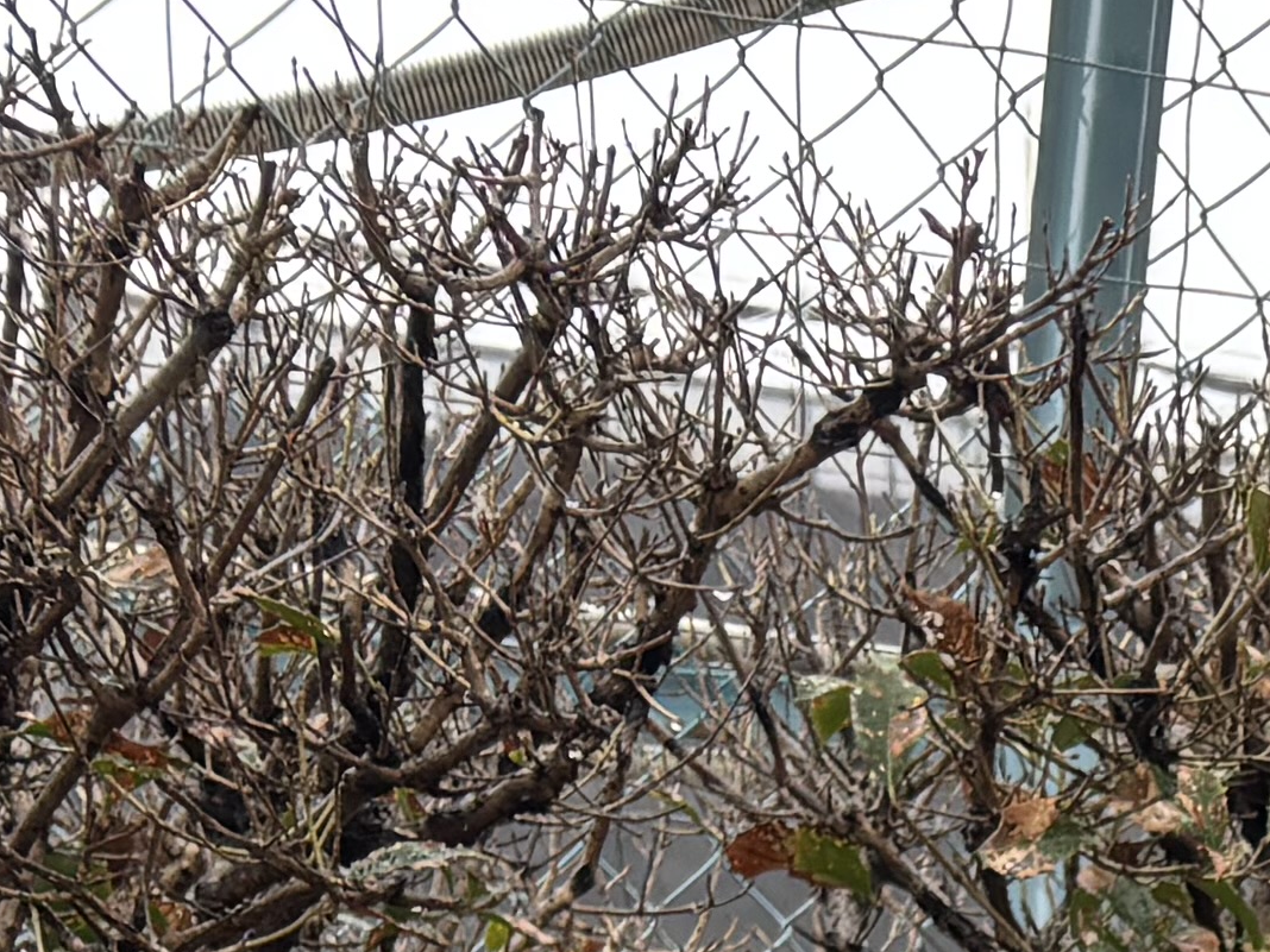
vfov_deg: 9.2
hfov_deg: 12.9
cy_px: 2522
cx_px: 2250
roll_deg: -0.1
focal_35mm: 139
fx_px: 5100
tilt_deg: -6.0
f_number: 1.6
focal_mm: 5.96
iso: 40
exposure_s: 1/255
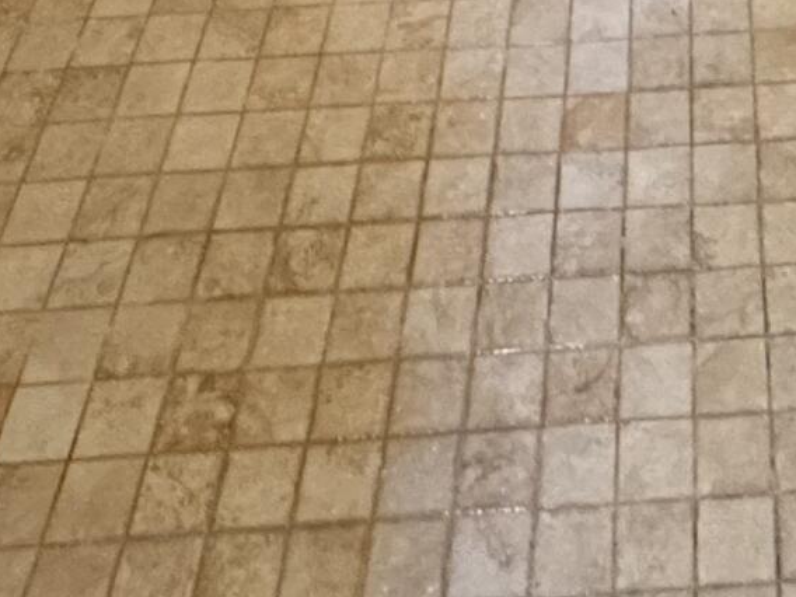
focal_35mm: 74
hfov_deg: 24.9
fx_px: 1702
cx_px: 816
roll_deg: -0.8
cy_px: -806
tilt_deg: -22.2
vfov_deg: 14.2
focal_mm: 2.22
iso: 400
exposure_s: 1/60
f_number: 2.2
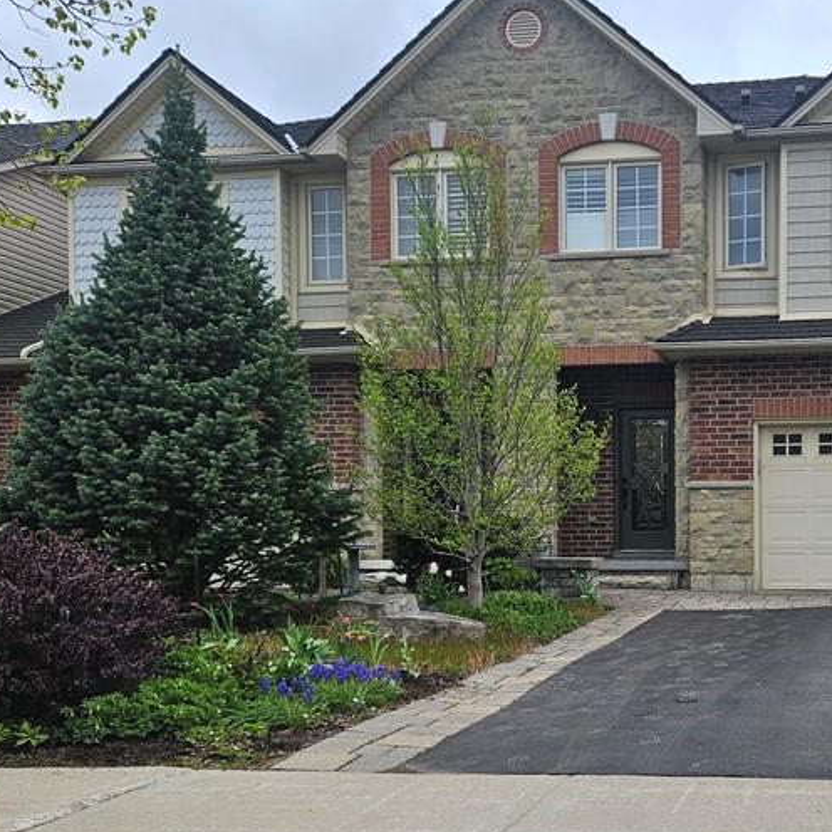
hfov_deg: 38.1
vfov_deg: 39.7
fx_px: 1142
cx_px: 701
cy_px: 530
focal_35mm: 42
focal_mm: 5.4
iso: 25
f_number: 1.8
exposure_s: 1/219
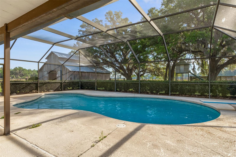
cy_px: 78
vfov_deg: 63.2
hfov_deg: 85.4
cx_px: 118
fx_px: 128
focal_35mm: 20
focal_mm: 13
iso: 320
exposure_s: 1/500
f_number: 8
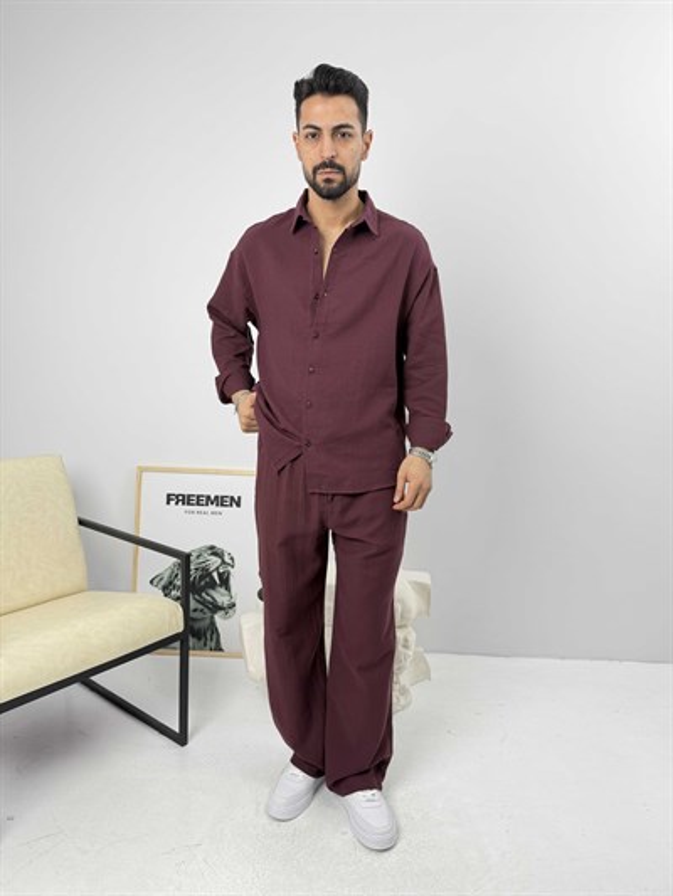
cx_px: 336
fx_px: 622
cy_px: 448
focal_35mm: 24
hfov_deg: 56.8
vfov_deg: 71.6
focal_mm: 6.76
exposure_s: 1/121
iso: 100
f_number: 1.78
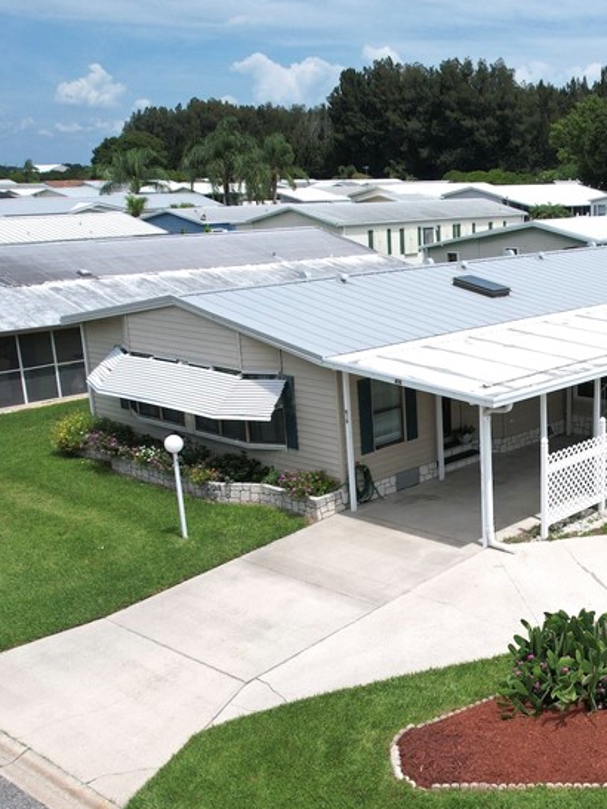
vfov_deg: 44.6
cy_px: 484
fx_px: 982
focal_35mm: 42
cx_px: 558
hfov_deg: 32.5
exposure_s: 1/4000
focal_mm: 8.38
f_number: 2.8
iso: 100
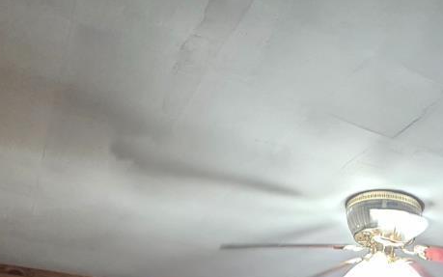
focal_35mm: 45
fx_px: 543
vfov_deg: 19.0
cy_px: 541
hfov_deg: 40.9
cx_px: 400
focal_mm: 2.2
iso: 400
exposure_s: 1/60
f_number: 1.9
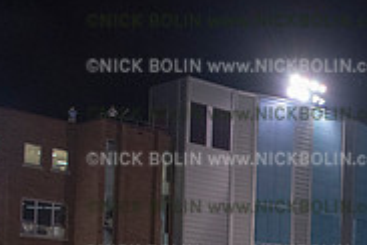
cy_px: 346
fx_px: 775
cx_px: 554
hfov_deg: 22.0
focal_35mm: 76
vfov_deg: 16.6
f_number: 3.2
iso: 3200
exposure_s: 1/500
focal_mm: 24
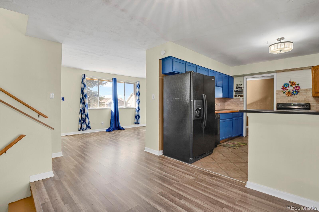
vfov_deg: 70.4
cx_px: 160
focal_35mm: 17
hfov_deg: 93.3
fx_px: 151
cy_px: 106
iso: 1800
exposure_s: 1/20
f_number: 8
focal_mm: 17
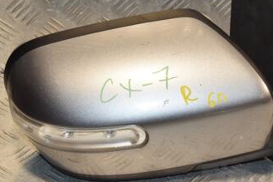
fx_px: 872
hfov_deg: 17.7
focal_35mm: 115
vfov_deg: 11.9
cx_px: 187
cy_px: 66
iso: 800
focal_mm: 42
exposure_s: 1/200
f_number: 10
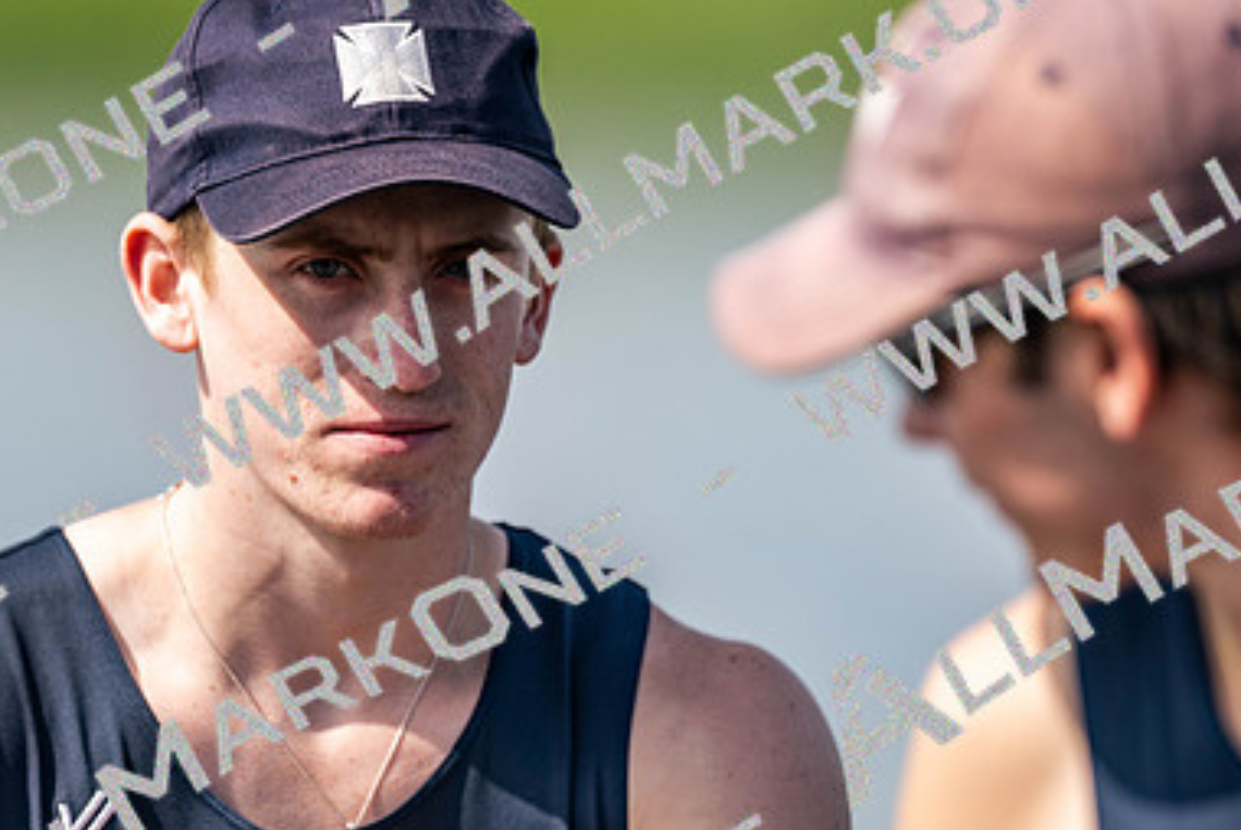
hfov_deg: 2.3
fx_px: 31565
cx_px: 552
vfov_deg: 1.5
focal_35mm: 915
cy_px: 498
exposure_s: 1/2500
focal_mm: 600
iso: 320
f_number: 4
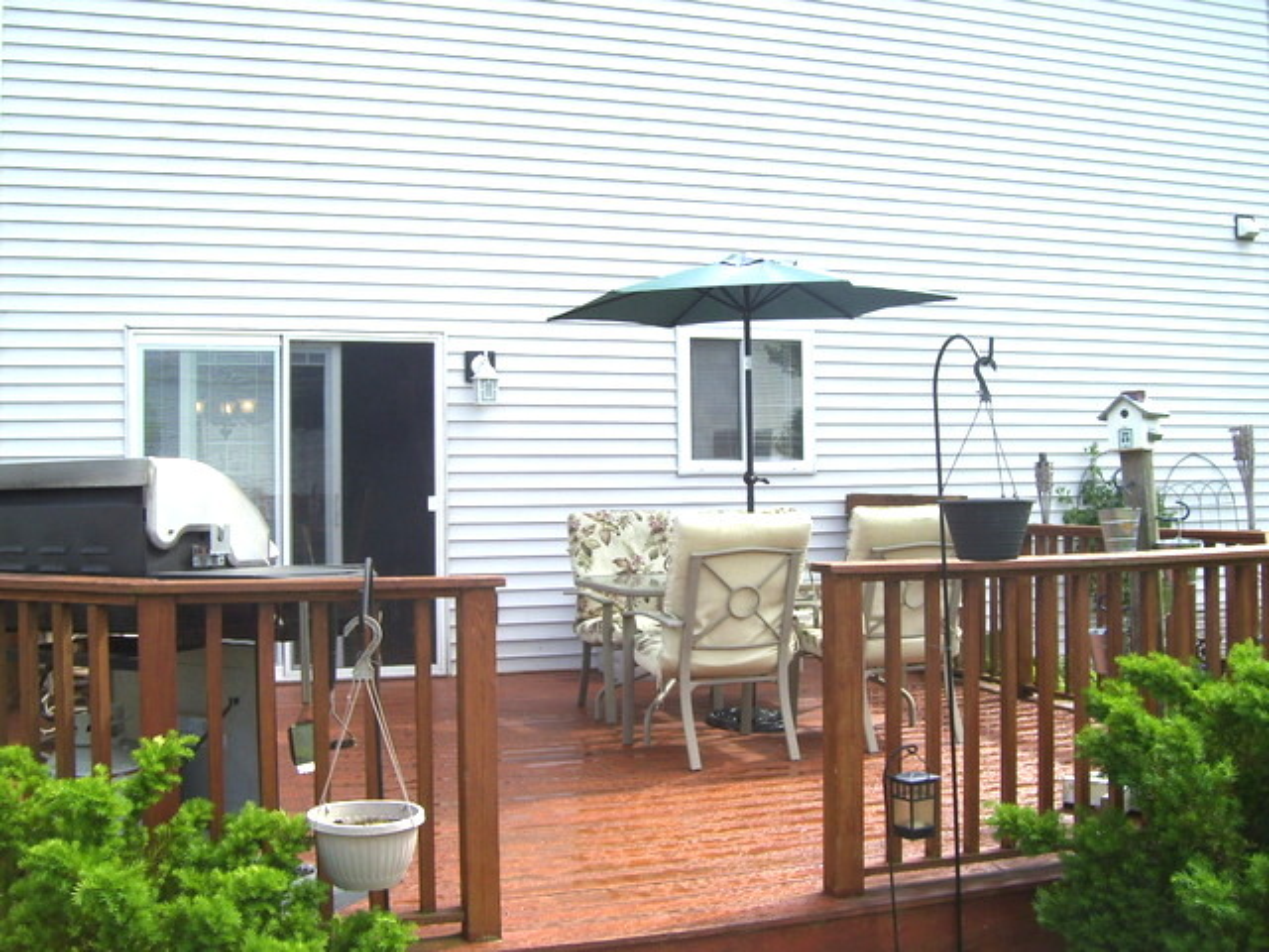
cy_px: 476
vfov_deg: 39.7
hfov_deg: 51.4
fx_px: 1320
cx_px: 634
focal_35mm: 36
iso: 80
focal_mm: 6
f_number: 4.8
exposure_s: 1/250
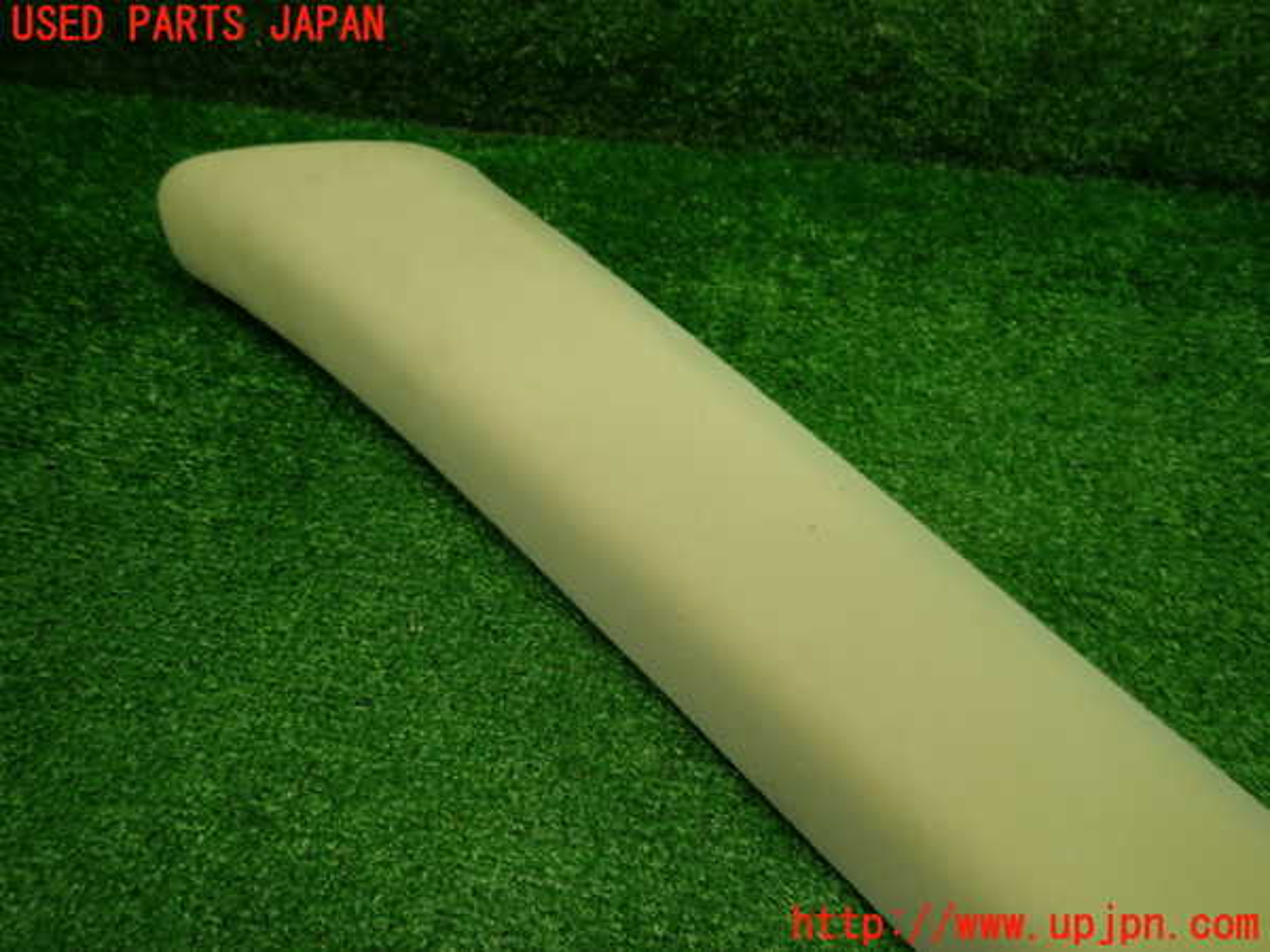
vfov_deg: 54.9
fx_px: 917
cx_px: 635
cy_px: 476
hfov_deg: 69.4
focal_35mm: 25
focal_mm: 4.5
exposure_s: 1/60
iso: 100
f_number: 2
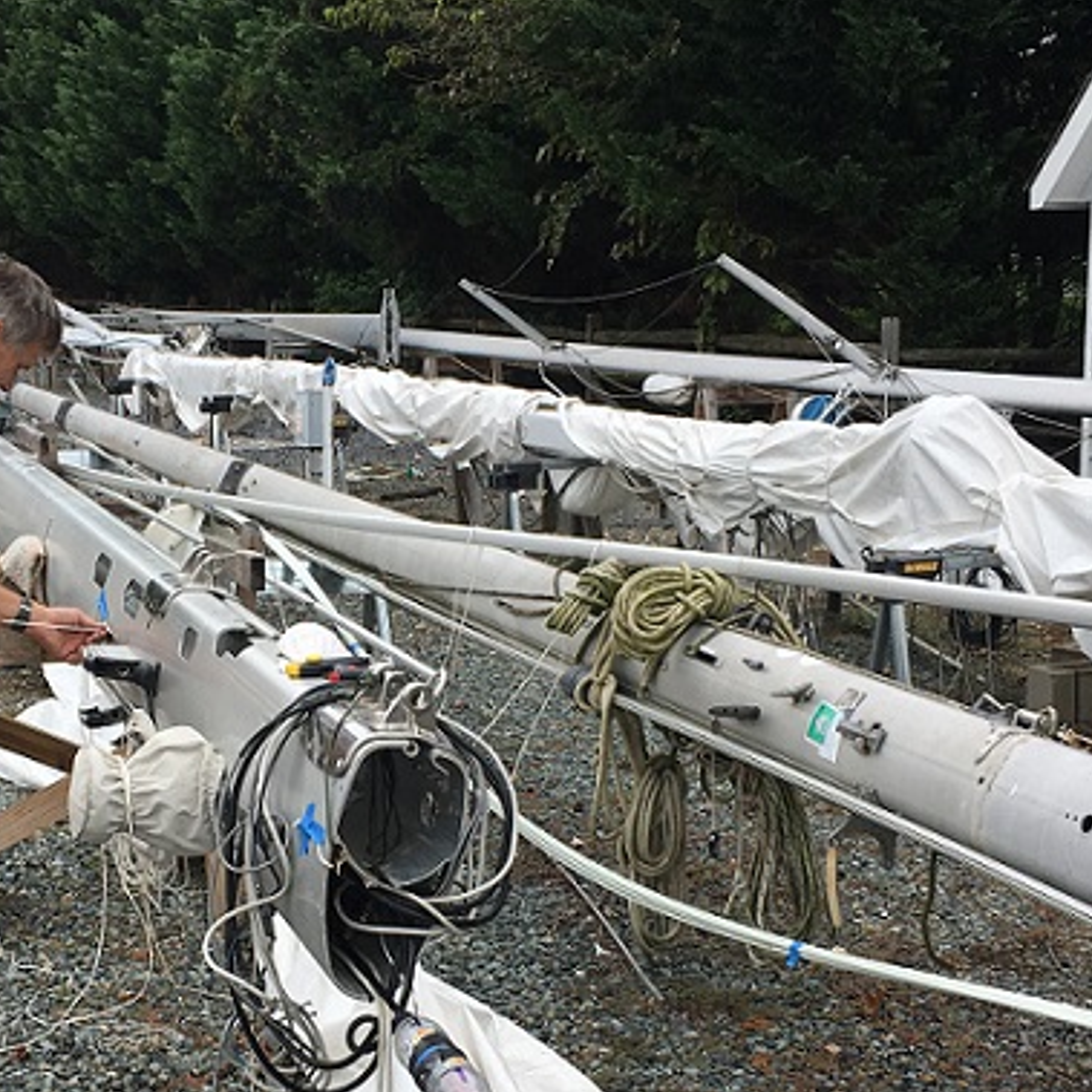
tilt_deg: -8.8
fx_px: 2106
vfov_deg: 28.9
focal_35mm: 59
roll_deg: +0.1
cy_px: 733
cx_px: 337
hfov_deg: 28.8
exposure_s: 1/769
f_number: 2.2
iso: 25
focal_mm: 4.15
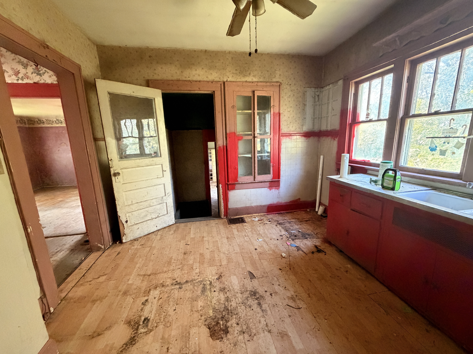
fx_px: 191
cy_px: 177
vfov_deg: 85.7
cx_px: 236
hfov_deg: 102.1
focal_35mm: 14
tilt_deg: -10.0
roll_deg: +2.3
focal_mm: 2.22
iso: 800
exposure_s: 1/60
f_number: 2.2
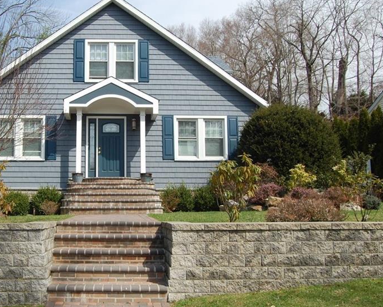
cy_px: 160
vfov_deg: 39.2
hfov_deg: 46.7
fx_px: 431
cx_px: 111
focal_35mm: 38
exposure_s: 1/320
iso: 200
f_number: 9
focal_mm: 18
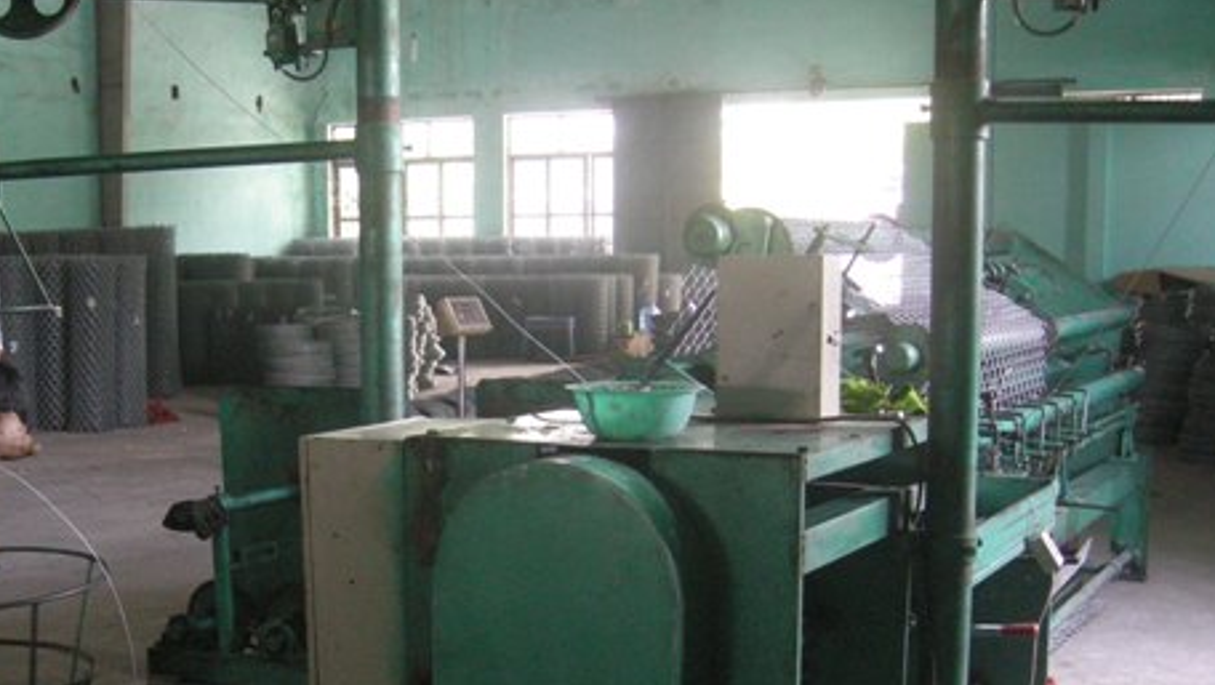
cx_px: 400
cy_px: 541
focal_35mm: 55
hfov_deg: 37.4
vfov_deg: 21.6
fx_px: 1773
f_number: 2.7
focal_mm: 7.5
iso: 400
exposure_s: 1/54
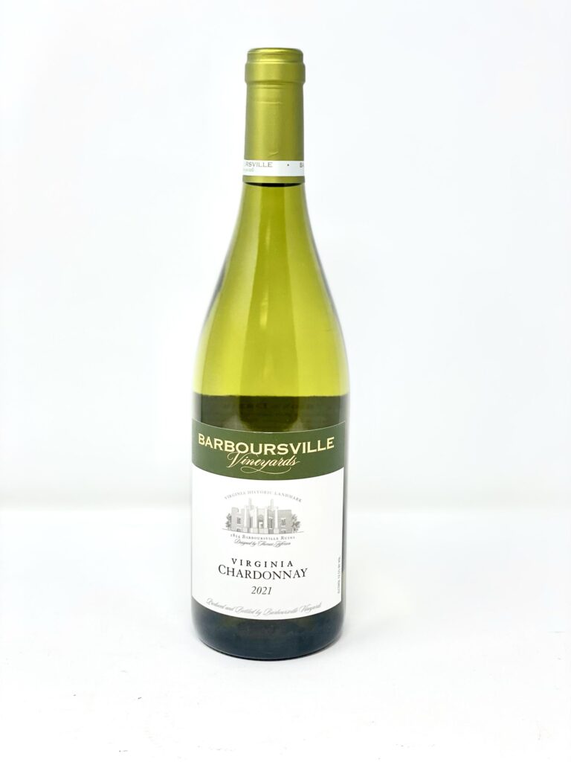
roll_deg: -1.2
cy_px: 381
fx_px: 1144
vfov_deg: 36.8
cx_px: 286
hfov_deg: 28.0
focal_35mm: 52
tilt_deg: -11.2
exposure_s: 1/120
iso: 32
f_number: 2
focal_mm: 6
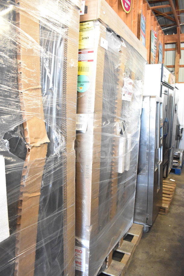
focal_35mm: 27
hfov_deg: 47.9
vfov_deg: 67.4
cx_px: 92
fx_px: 207
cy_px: 138
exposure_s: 1/100
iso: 6400
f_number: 5
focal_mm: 18
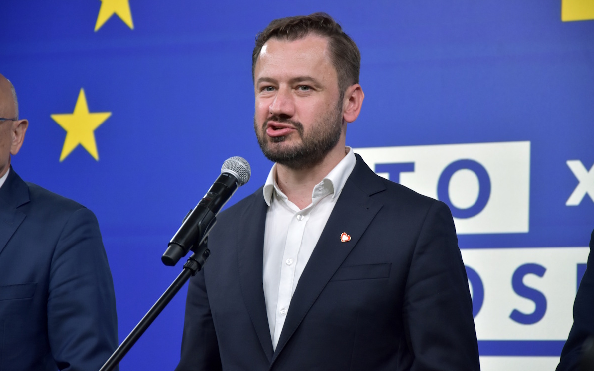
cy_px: 175
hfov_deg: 13.0
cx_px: 296
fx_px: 2614
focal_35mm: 162
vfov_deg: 8.1
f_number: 5.6
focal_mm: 105
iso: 800
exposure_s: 1/80
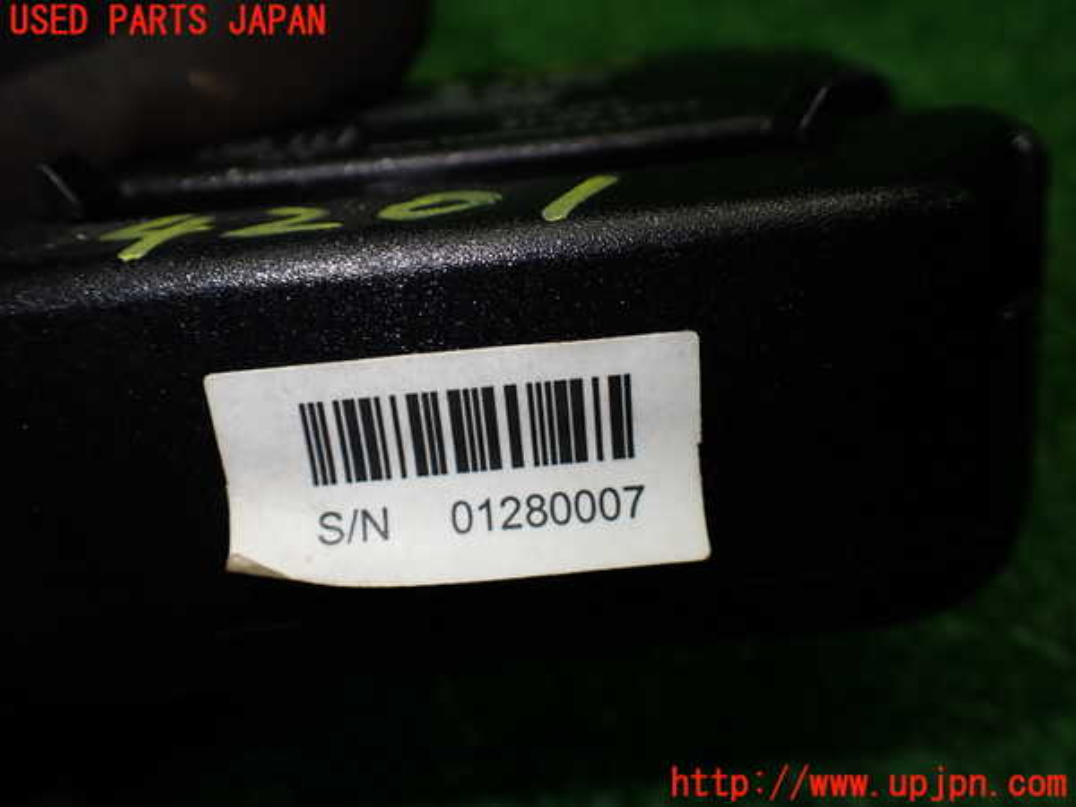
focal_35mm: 30
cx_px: 538
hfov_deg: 60.0
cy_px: 404
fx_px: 933
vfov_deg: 46.8
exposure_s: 1/125
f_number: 2.3
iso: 100
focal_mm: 5.4
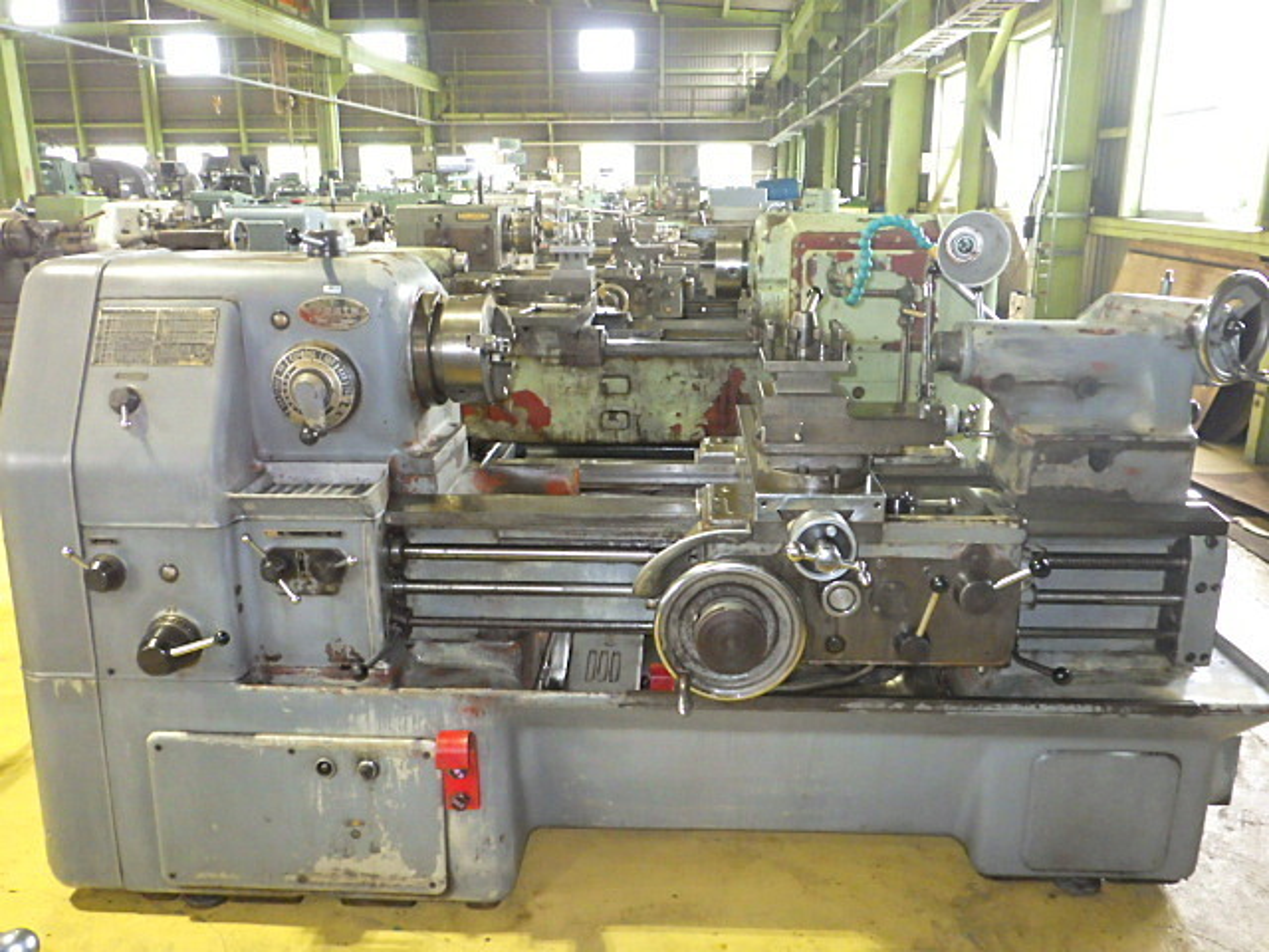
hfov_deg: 63.4
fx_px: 1026
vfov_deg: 49.7
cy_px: 476
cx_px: 634
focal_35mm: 28
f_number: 3.5
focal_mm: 5
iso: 1600
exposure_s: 1/45
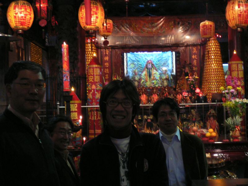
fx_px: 437
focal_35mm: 61
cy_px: 93
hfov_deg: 31.7
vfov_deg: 24.0
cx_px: 124
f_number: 3.8
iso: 200
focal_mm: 10.1
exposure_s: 1/8
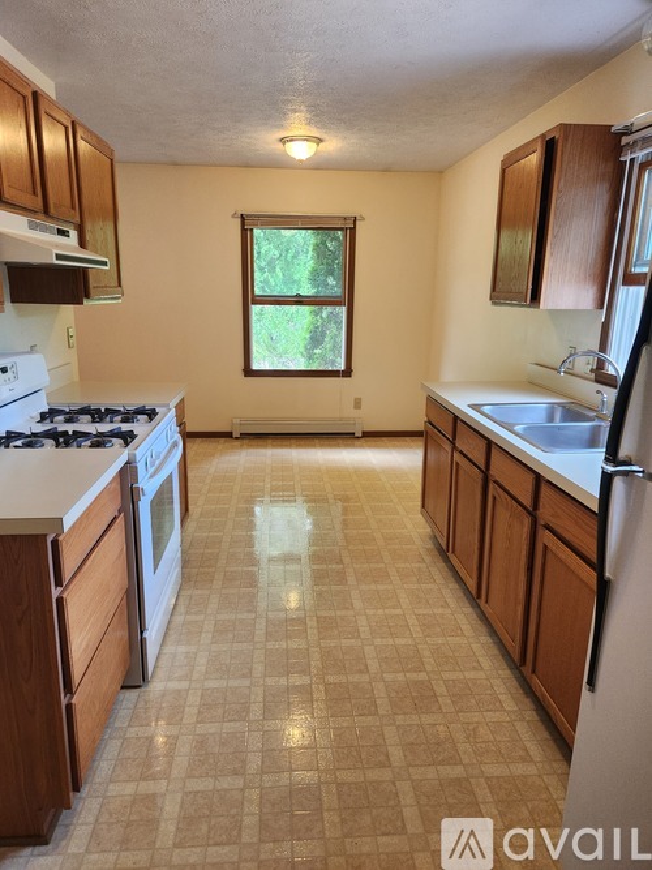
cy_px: 435
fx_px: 578
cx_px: 326
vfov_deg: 73.9
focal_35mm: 23
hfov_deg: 58.9
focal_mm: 5.4
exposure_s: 1/120
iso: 250
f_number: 1.8
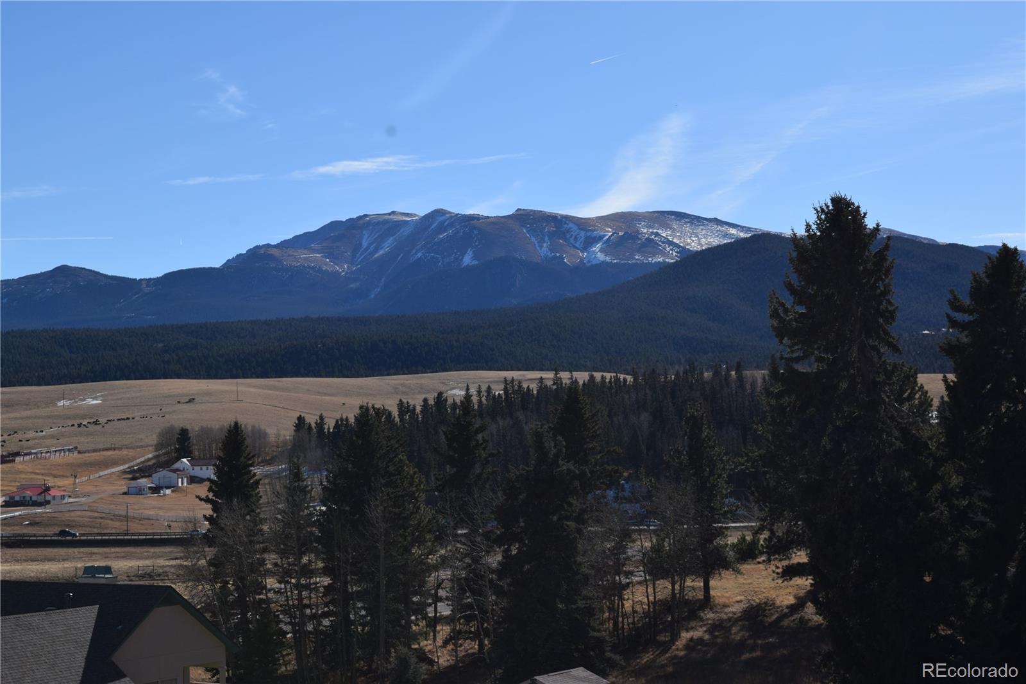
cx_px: 513
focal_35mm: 75
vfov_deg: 18.2
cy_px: 342
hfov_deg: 27.0
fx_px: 2137
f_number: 11
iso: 100
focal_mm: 50
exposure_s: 1/200
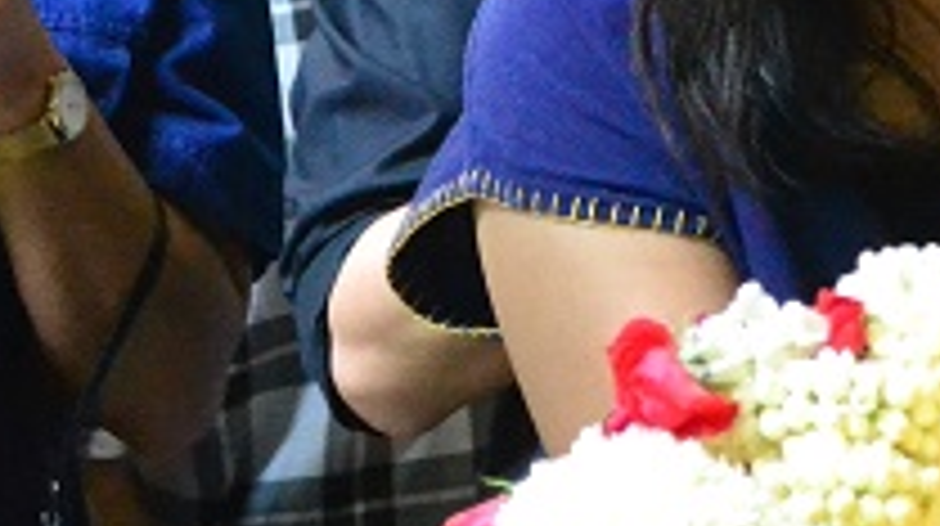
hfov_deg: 8.1
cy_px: -88
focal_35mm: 265
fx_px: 6598
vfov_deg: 4.6
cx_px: 724
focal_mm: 44
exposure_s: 1/100
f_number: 5.3
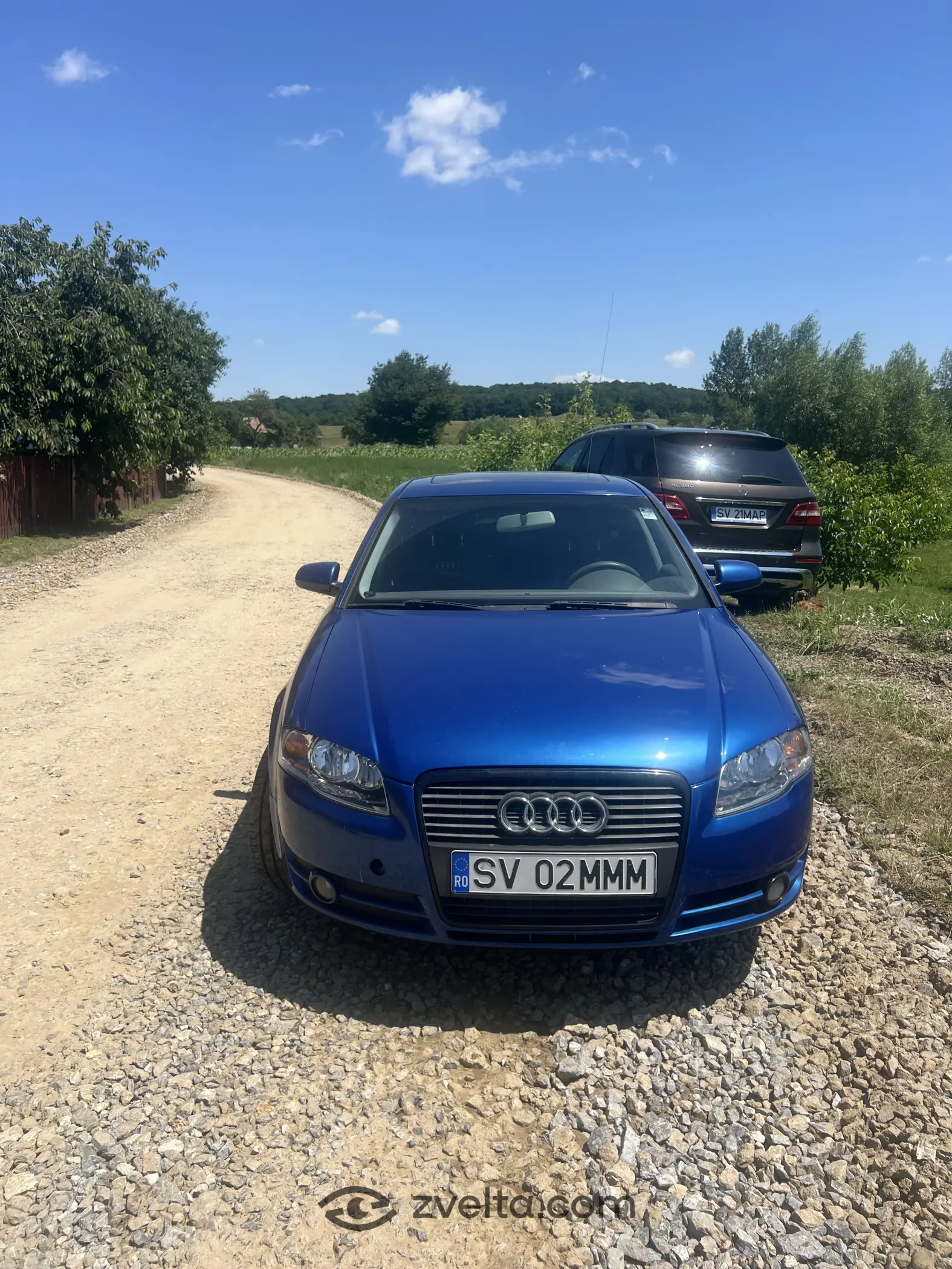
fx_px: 953
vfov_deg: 67.3
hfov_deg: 53.1
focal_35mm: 26
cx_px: 476
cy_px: 634
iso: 50
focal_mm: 5.7
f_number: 1.5
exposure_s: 1/4630
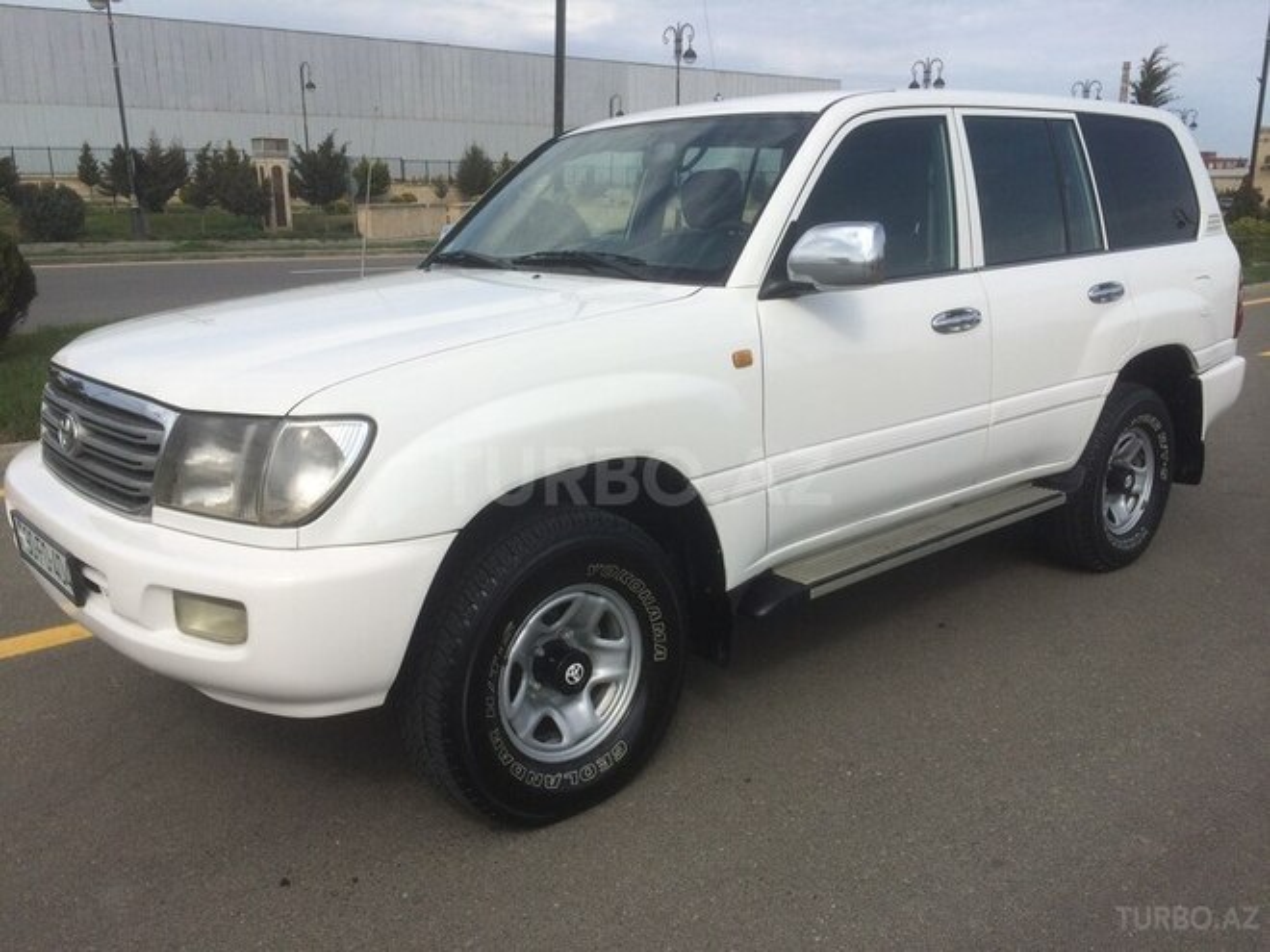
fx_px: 1064
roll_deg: +1.9
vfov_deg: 48.2
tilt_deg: -16.9
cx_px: 635
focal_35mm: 29
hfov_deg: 61.7
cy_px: 476
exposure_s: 1/2933
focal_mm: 4.15
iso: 32
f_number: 2.2
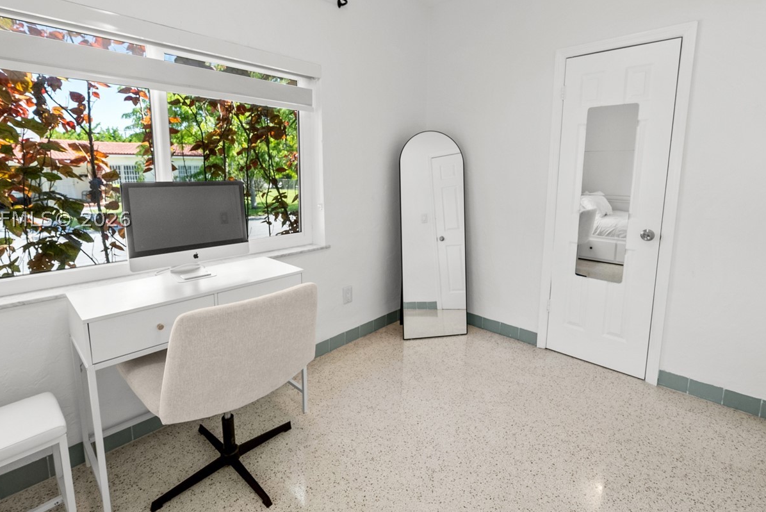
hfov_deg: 93.2
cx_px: 382
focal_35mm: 17
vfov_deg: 70.1
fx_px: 362
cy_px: 219
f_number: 8
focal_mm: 12
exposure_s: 1/8
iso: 400
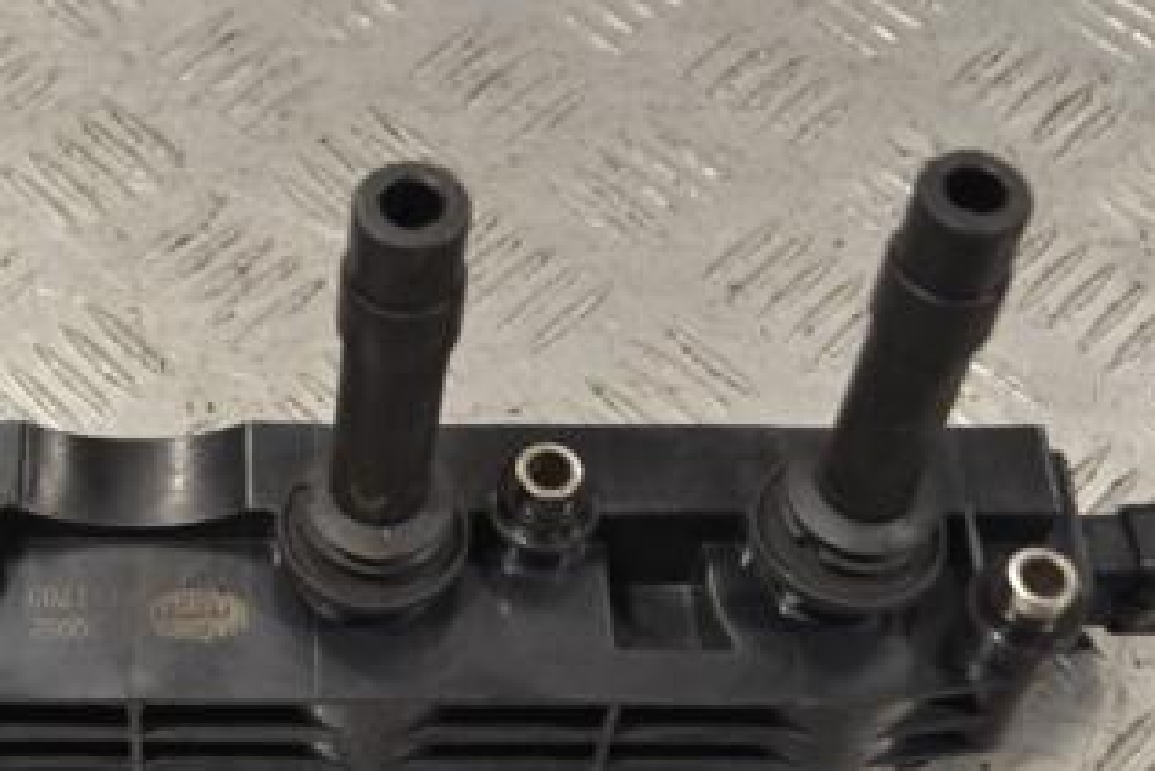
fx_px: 2375
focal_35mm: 74
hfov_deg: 26.6
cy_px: 373
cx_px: 161
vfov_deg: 18.4
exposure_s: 1/100
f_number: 5
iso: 400
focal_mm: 26
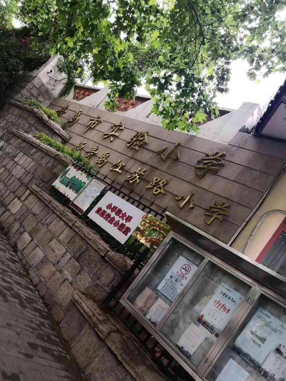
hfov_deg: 51.4
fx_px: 297
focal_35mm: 27
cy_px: 190
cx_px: 143
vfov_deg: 65.3
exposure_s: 1/909
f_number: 1.6
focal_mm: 3.95
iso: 320
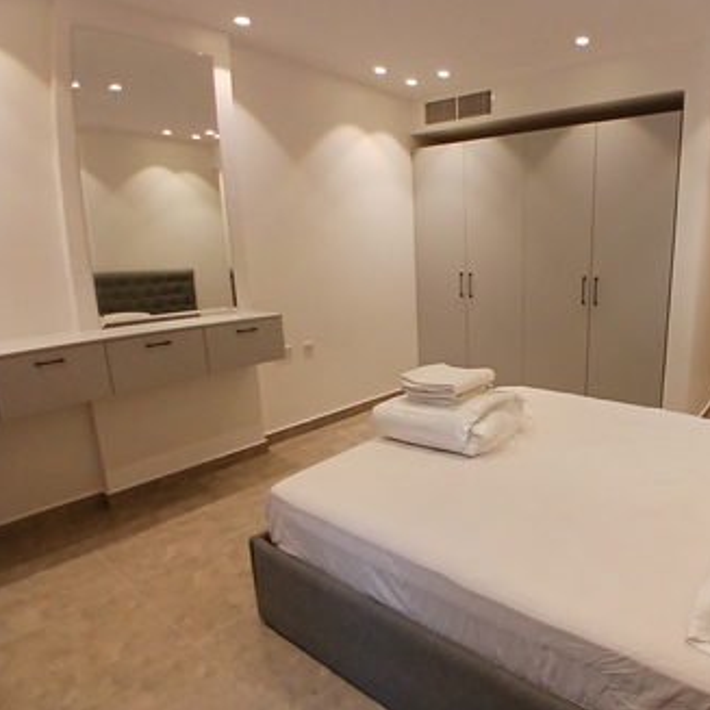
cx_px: 490
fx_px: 487
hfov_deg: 69.5
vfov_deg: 72.1
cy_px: 355
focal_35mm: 21
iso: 125
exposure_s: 1/50
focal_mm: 1.4
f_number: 2.2
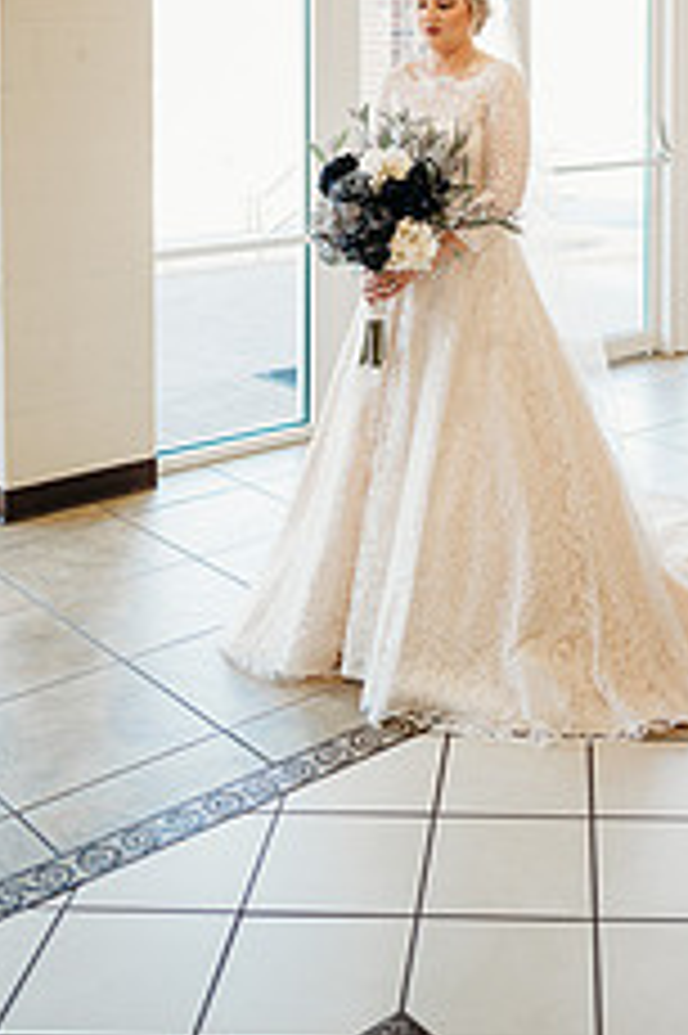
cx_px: 549
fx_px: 1349
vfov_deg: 39.0
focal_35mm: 47
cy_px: 104
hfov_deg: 28.0
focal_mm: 24
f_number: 1.8
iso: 320
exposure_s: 1/160
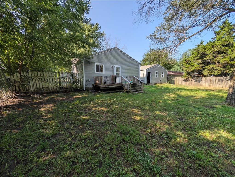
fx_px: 82
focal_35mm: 12
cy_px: 88
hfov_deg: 110.5
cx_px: 118
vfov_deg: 94.6
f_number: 1.7
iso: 49
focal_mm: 2.02
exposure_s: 1/1147
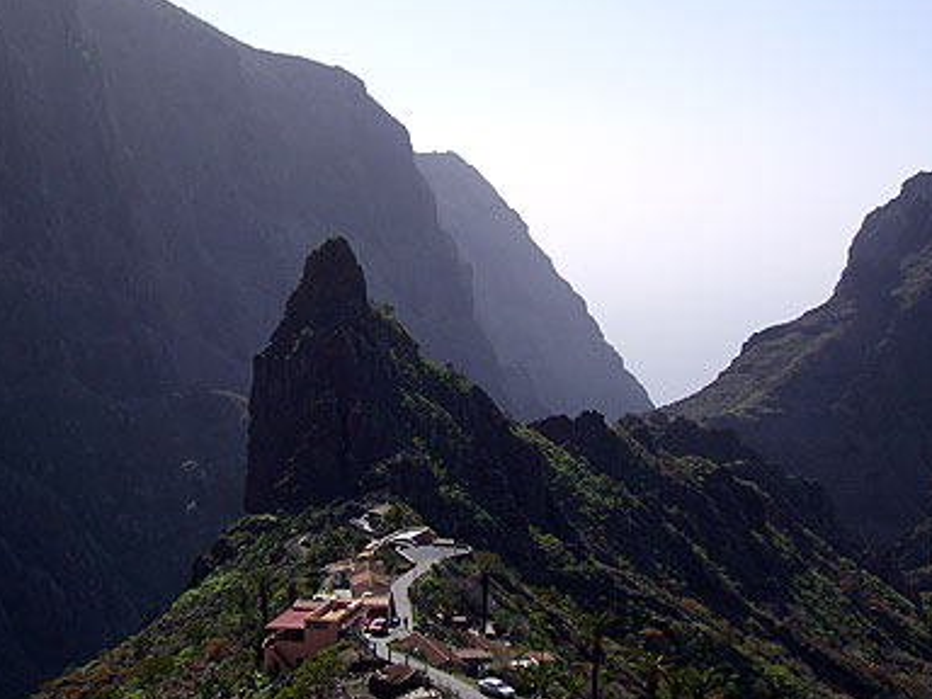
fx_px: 1642
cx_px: 454
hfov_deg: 31.7
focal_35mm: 61
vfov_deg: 24.0
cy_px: 303
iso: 50
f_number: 8.4
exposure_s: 1/180
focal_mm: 8.7
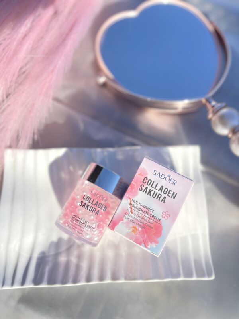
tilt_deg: -76.6
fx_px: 239
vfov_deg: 67.3
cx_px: 120
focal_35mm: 26
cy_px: 160
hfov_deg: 53.1
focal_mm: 5.1
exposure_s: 1/3448
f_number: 1.6
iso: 50
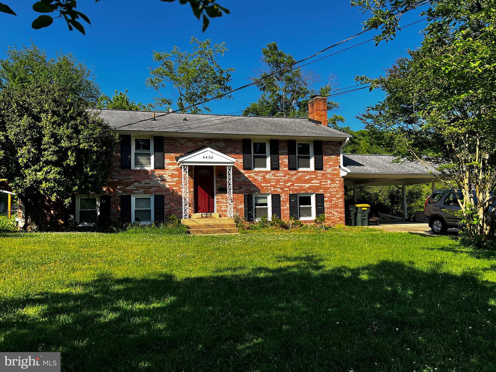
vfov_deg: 53.1
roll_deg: +1.2
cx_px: 248
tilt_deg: +3.6
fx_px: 373
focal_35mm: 26
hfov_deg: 67.3
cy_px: 186
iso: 50
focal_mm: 5.7
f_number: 1.5
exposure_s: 1/2404
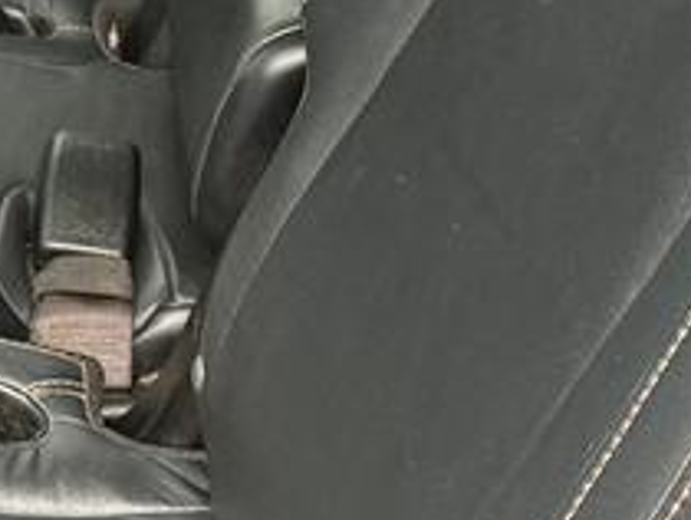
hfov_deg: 13.5
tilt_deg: -30.3
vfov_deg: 10.2
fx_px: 2918
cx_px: 237
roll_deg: -5.3
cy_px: 197
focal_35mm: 146
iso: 250
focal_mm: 6.76
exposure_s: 1/60
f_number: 1.78
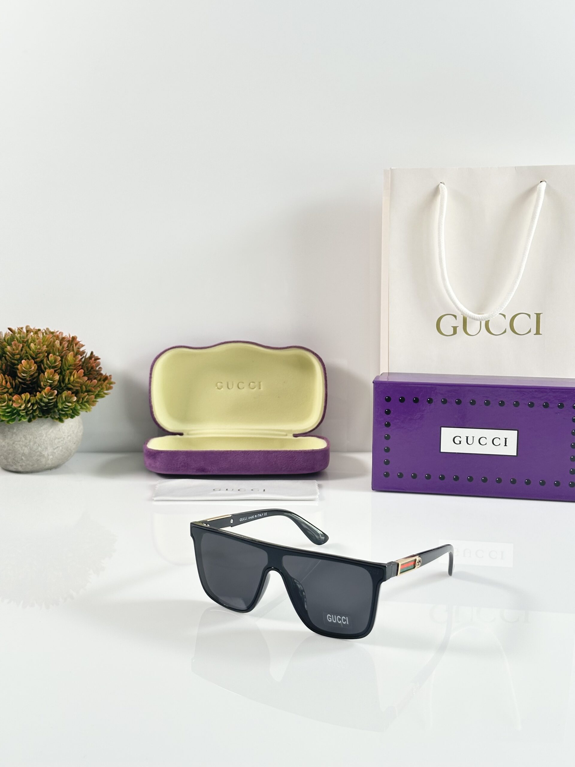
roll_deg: -0.3
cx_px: 288
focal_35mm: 48
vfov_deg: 39.7
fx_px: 1063
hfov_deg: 30.3
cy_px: 384
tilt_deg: -10.8
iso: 80
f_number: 1.78
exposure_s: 1/100
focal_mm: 6.86
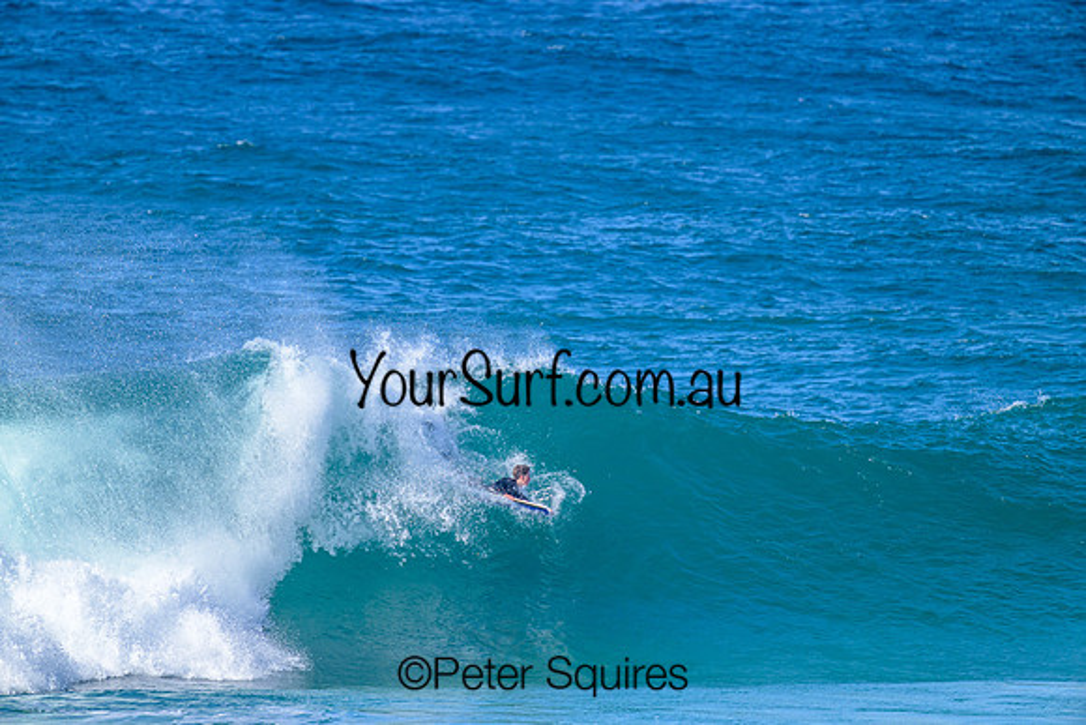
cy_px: 362
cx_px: 543
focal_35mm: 560
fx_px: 16896
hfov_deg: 3.7
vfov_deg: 2.5
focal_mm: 560
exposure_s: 1/2000
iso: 1000
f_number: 8
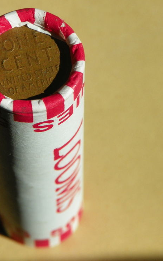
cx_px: 33
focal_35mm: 171
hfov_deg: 7.7
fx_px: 1215
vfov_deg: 12.2
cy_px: 130
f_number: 5.6
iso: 64
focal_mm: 21.3
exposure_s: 1/500
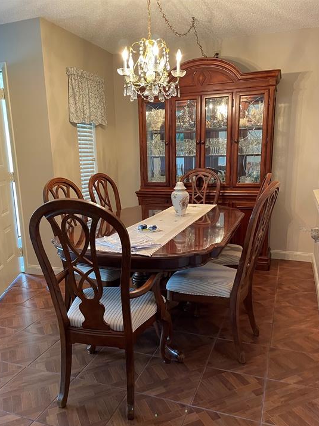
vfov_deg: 63.4
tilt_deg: -13.0
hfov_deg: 49.8
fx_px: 344
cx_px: 156
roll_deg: +1.4
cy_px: 229
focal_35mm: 28
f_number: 1.6
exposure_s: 1/60
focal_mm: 4.2
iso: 320
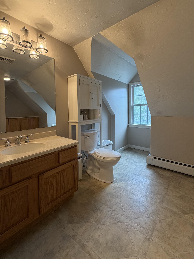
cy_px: 114
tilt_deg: -2.6
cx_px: 94
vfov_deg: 94.1
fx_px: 120
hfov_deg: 78.1
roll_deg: +1.2
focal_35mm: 16
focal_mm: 2.22
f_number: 2.2
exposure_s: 1/60
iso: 200
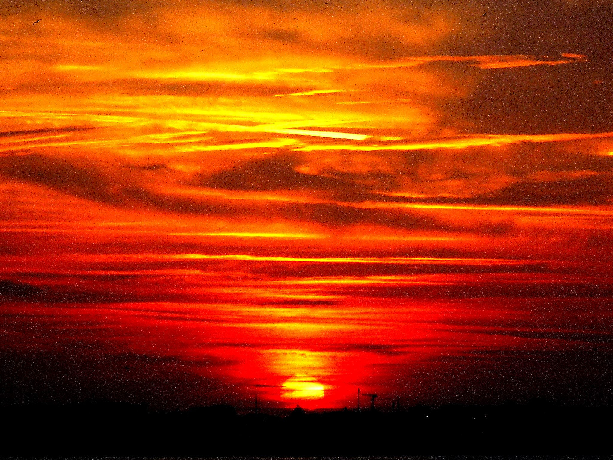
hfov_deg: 7.4
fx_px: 4728
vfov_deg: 5.6
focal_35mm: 267
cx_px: 306
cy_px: 230
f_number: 5.9
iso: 100
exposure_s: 1/125
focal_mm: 26
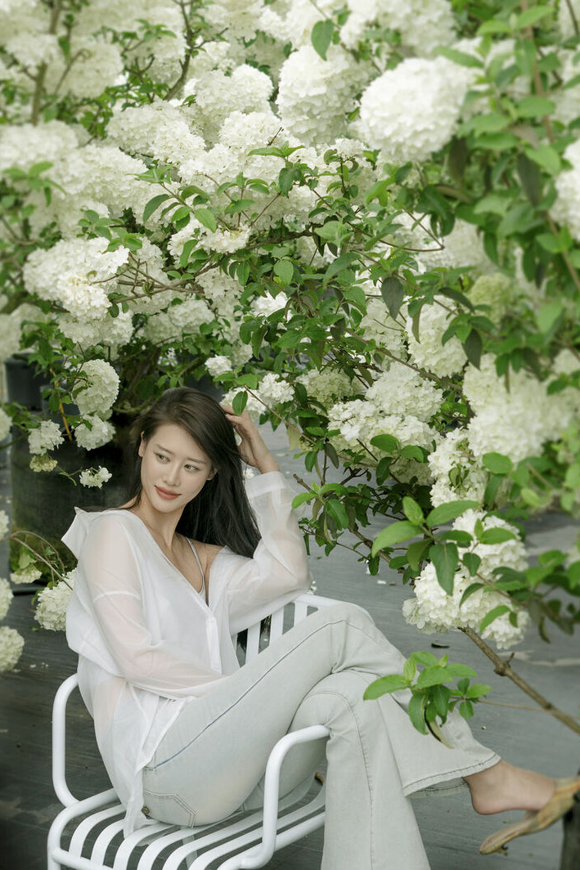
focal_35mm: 74
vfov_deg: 27.3
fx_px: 1789
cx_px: 255
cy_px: 348
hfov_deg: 18.4
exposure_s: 1/160
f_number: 4
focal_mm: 50
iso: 250
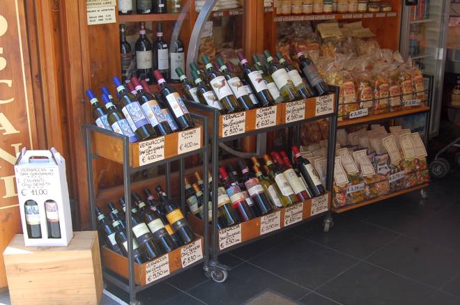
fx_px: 593
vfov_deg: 28.9
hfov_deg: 42.4
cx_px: 230
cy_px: 152
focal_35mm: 46
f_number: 8
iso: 400
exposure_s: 1/60
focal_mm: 31
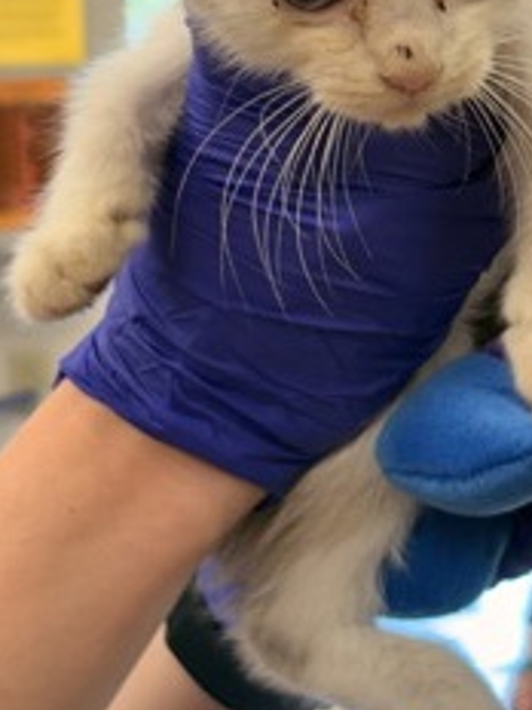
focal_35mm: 94
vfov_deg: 20.8
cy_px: 254
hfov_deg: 15.7
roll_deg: +2.7
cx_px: 399
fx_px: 1926
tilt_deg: -3.1
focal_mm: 5.96
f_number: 1.6
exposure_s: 1/60
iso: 40
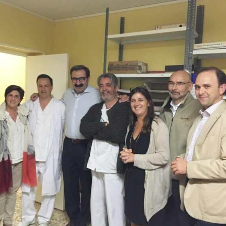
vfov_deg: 47.2
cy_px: 111
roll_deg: -2.6
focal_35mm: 35
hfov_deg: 46.7
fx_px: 259
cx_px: 82
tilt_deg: -2.4
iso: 320
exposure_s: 1/17
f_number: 2.2
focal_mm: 4.15
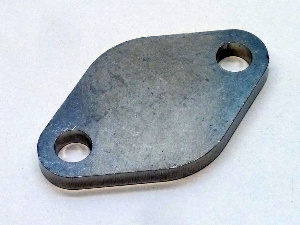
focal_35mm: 63
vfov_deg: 23.3
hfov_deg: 30.7
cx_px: 154
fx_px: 546
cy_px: 110
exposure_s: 1/30
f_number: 3.9
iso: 400
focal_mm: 9.7
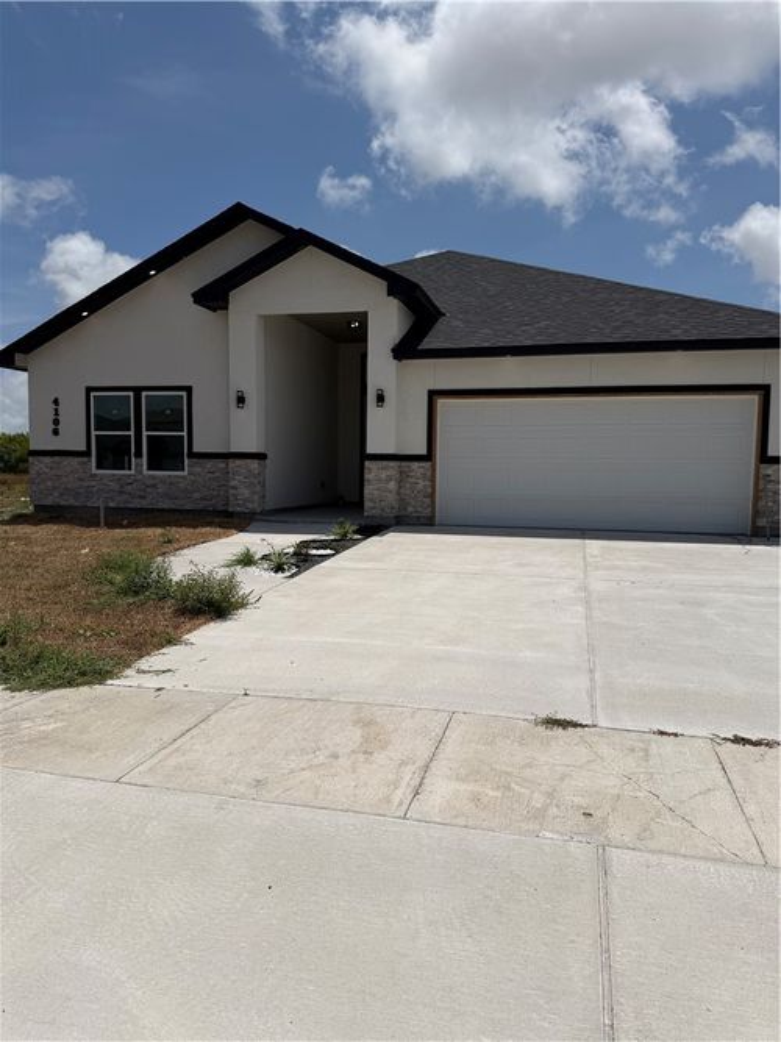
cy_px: 521
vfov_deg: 71.6
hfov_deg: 56.8
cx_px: 390
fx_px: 722
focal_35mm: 24
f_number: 1.78
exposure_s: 1/17544
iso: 80
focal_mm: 6.76
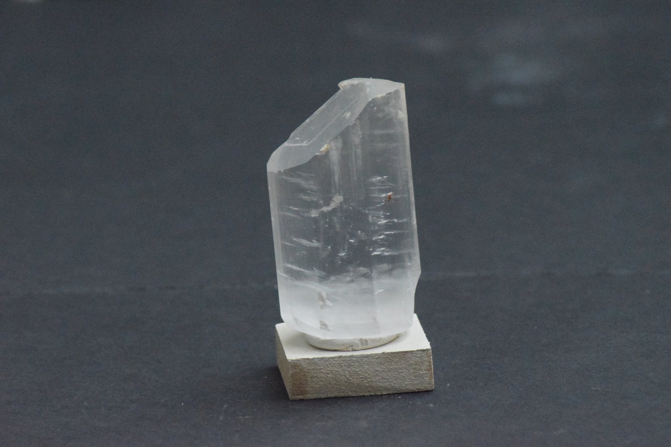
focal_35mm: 255
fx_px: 4753
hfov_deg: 8.1
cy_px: 224
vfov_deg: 5.4
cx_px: 336
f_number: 10
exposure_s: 1/100
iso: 12800
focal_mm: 170
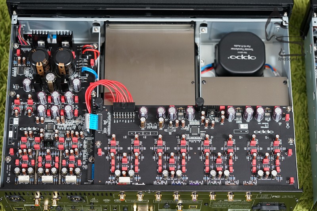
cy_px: 106
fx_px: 792
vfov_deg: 15.2
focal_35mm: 90
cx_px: 158
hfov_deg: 22.6
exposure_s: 1/100
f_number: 4
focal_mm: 90
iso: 1600
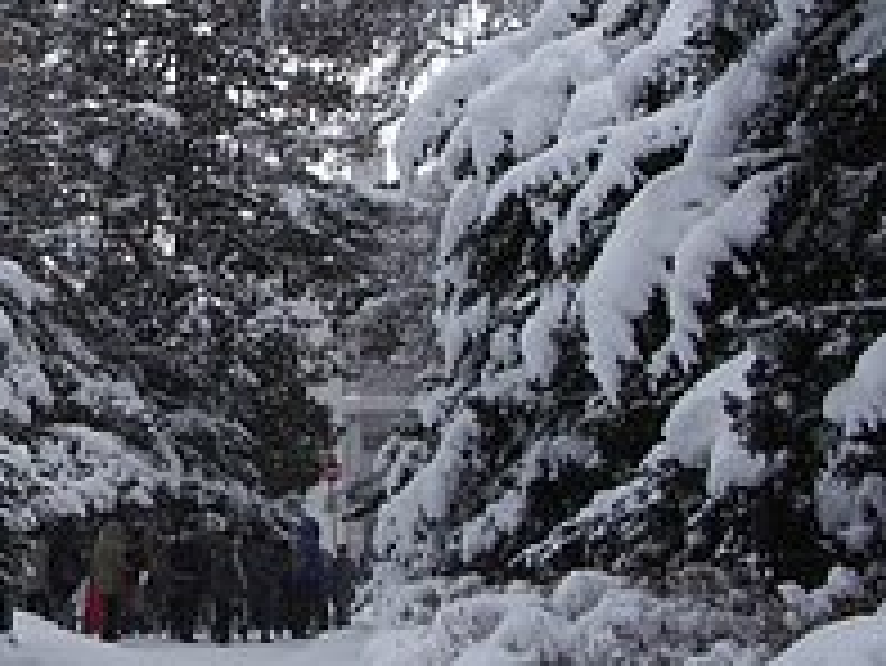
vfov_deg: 16.2
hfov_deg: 20.6
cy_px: 212
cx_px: -76
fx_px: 2331
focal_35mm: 91
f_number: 4.3
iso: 50
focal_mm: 5.8
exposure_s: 1/200
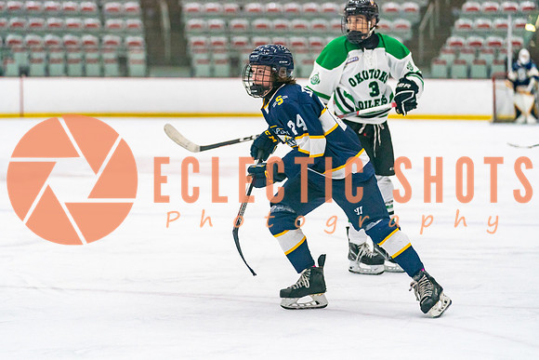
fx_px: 2206
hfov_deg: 13.9
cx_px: 254
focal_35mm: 147
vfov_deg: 9.3
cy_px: 171
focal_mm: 123
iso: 4000
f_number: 2.8
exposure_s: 1/1600
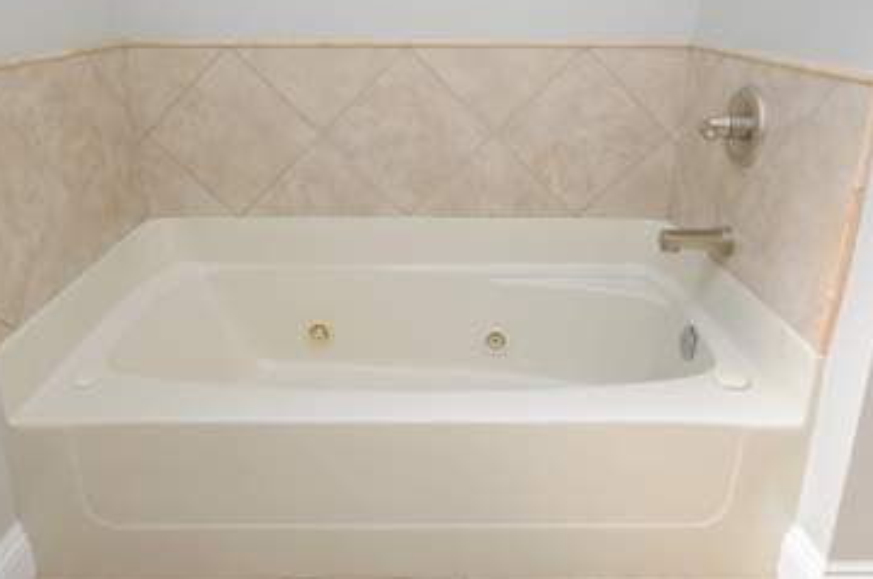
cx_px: 412
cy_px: 201
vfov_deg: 45.7
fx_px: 678
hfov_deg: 65.5
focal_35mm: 28
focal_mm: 21
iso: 250
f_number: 9
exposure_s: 1/100
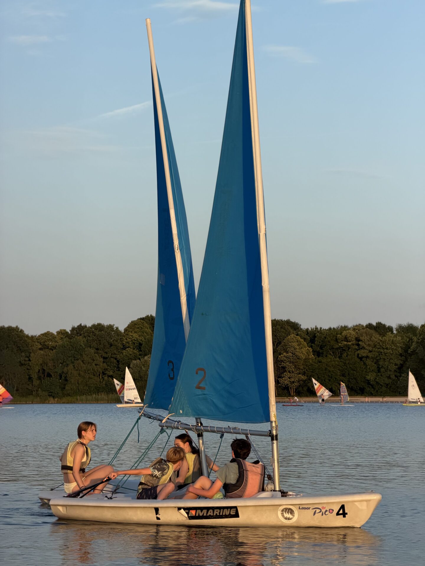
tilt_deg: +4.7
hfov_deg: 14.8
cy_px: 283
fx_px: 1637
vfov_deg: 19.6
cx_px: 212
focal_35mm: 100
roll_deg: +0.0
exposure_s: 1/400
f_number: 2.8
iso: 50
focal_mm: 16.89
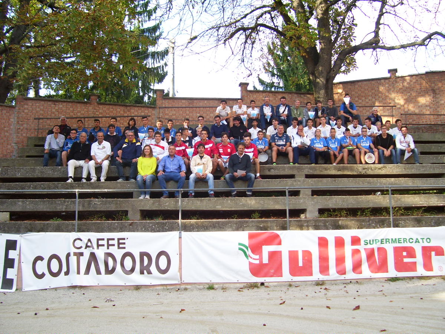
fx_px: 437
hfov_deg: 54.0
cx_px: 222
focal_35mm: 34
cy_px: 167
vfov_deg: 41.8
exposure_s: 1/180
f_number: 2.7
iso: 80
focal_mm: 5.6
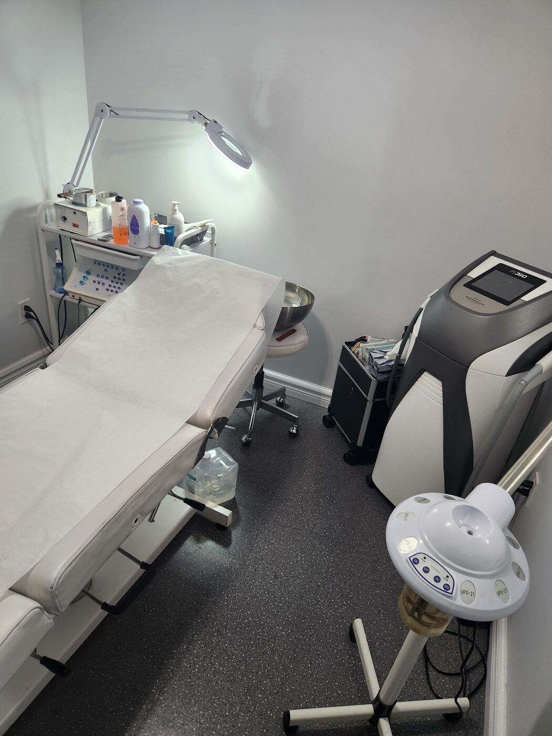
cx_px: 276
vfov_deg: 73.9
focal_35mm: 23
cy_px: 368
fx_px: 489
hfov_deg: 58.9
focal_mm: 5.4
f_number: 1.8
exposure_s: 1/120
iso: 125
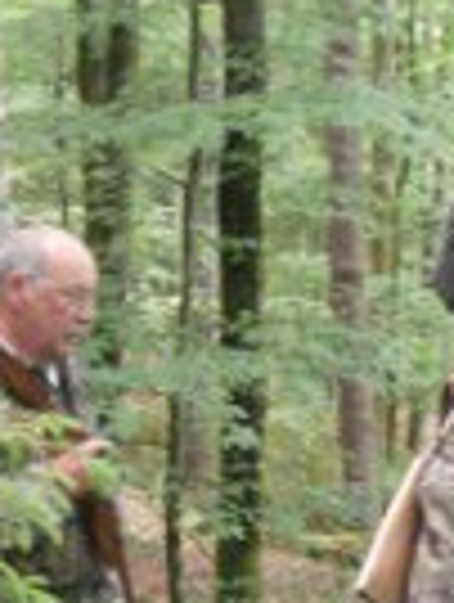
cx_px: 432
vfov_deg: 13.1
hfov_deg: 9.9
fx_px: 2615
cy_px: 414
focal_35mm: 150
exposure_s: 1/60
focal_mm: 7.5
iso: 500
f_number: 4.2
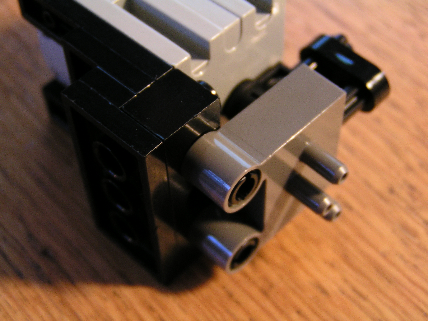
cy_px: 160
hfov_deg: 30.7
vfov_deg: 23.3
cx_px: 214
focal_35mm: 63
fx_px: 779
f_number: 3.2
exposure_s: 1/5
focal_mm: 9.7
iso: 100
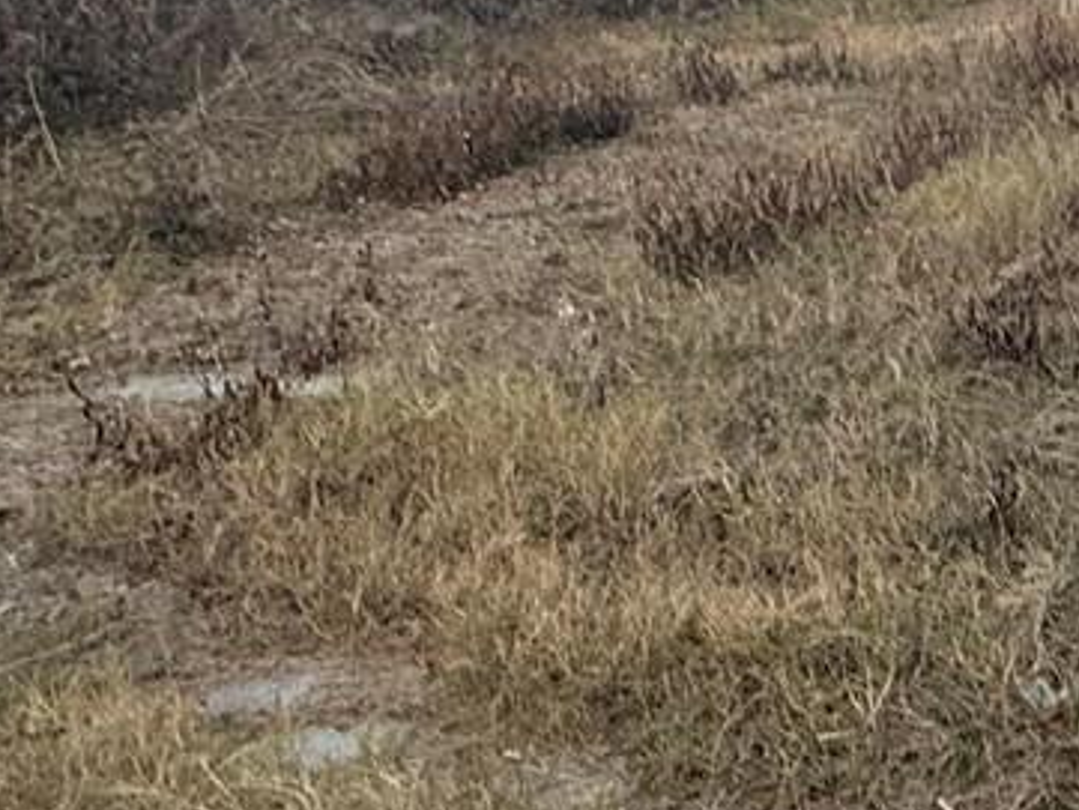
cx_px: 1515
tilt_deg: -9.6
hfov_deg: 25.4
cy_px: 39
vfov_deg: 22.9
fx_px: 1933
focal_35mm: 62
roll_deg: -2.3
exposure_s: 1/99
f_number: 2.2
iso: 80
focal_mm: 2.22
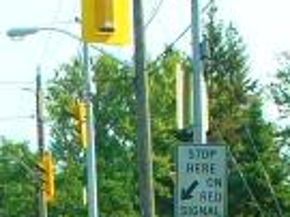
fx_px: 1833
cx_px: -34
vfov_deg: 6.5
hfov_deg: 9.0
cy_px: 464
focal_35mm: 219
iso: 64
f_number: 2.8
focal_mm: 6.1
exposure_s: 1/320
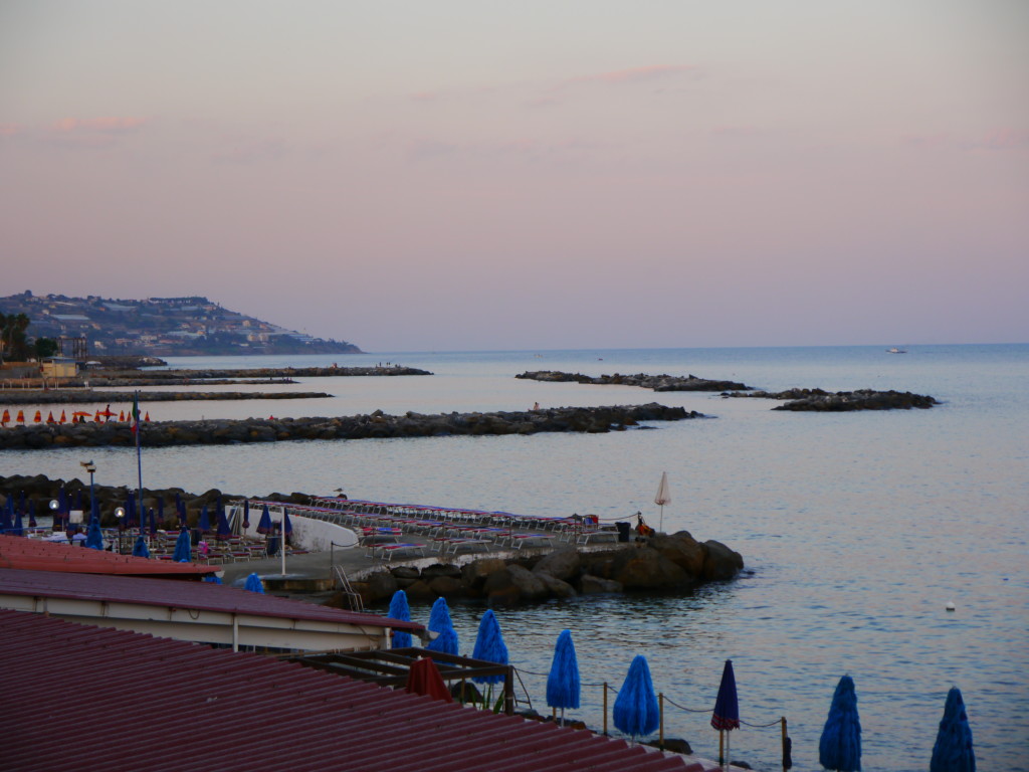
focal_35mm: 84
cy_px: 386
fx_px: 2497
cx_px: 514
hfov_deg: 23.3
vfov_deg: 17.6
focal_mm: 42
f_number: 5.6
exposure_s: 1/125
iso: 160
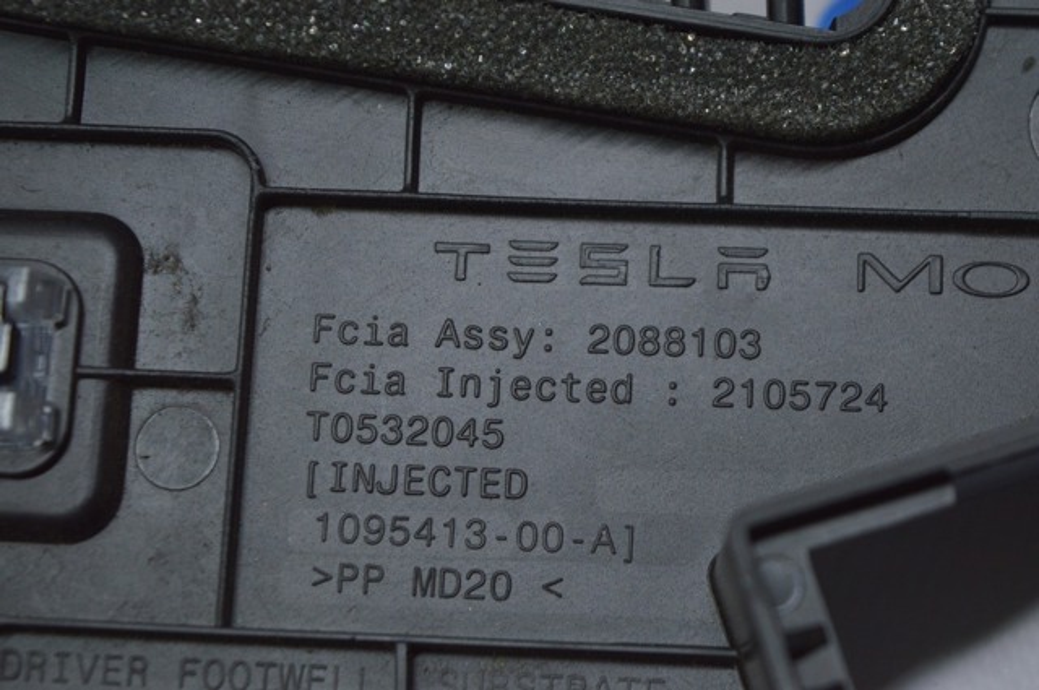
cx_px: 520
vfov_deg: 16.5
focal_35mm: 82
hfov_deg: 24.6
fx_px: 2378
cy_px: 345
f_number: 5.6
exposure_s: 1/60
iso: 400
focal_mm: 55
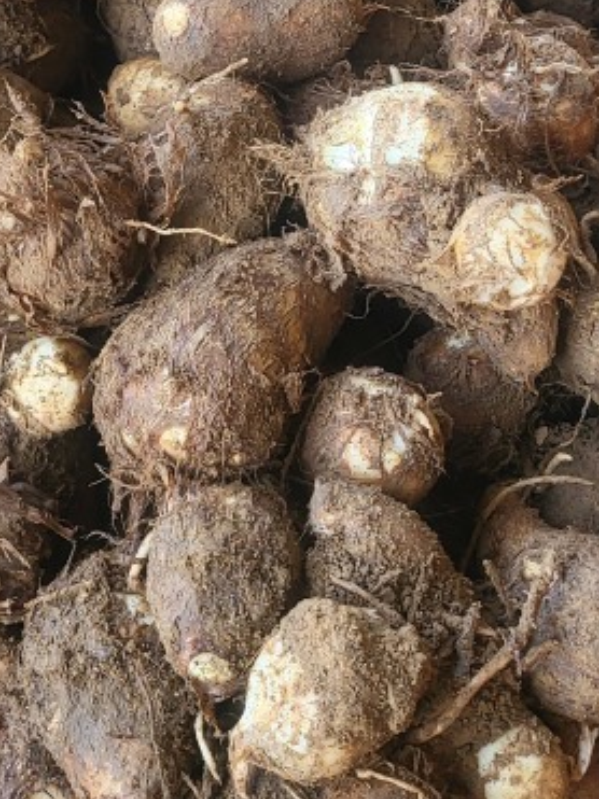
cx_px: 196
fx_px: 1593
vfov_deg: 27.1
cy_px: 68
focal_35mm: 69
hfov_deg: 21.2
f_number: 1.8
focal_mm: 5
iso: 80
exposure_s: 1/120
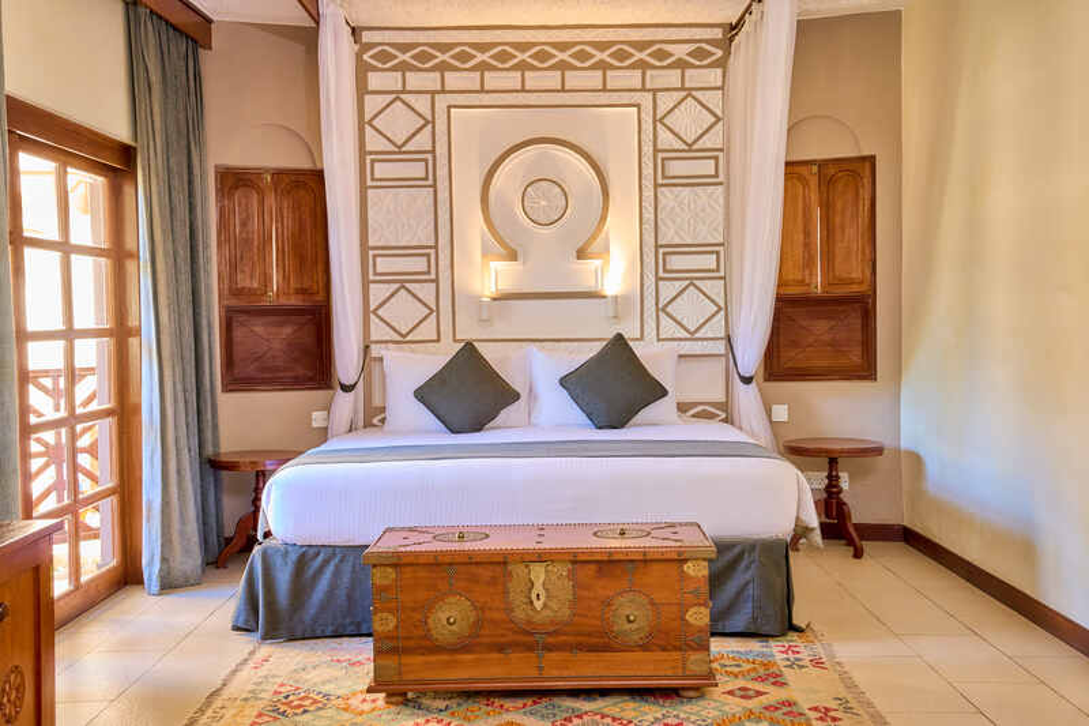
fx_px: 1246
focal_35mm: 41
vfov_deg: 32.5
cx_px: 544
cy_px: 363
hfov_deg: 47.2
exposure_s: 1/15
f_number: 9
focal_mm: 41.2
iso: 1250
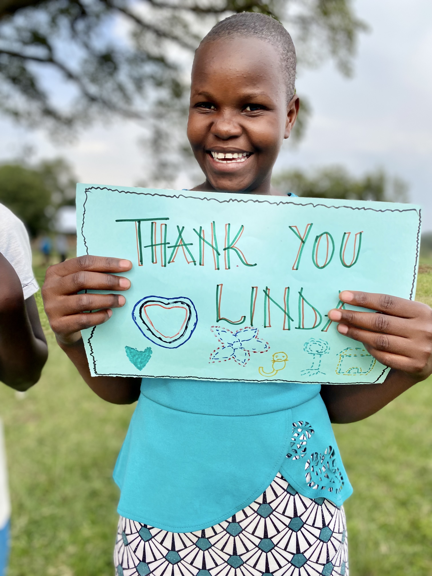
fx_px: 433
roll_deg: -1.8
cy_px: 288
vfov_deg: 67.3
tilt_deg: -5.7
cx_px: 216
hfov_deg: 53.1
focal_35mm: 26
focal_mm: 4.25
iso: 32
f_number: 1.8
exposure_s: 1/871
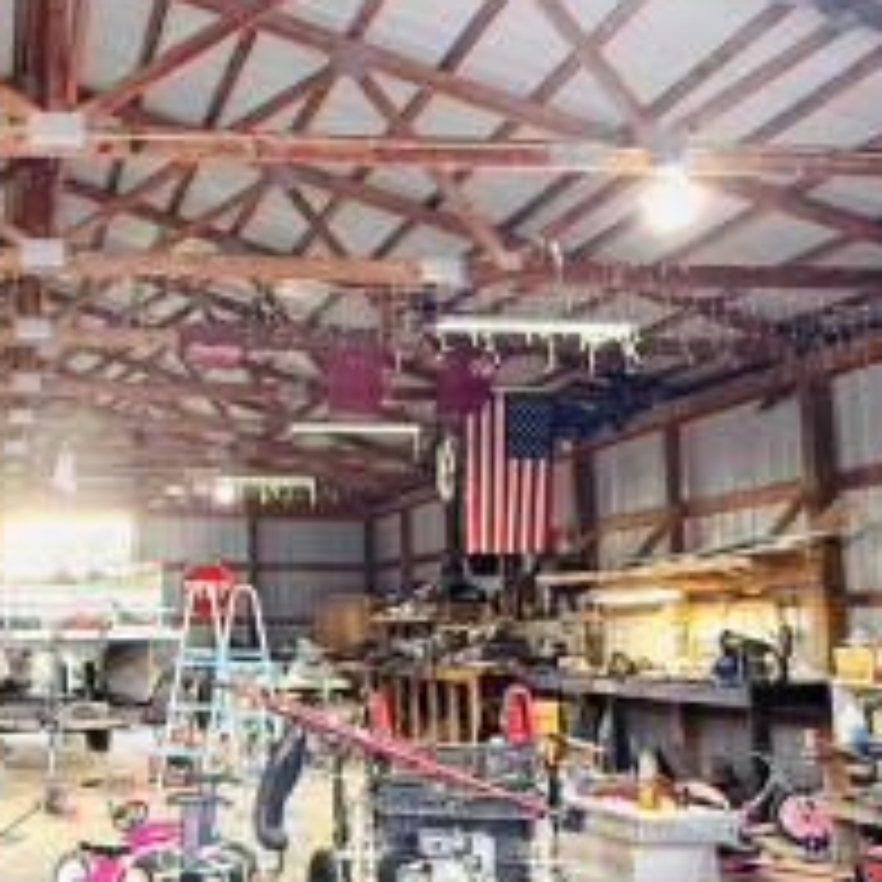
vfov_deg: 40.0
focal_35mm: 42
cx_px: 65
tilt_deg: +8.2
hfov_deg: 37.1
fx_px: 1211
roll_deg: -0.1
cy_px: 486
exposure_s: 1/60
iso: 250
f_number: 2.2
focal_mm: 2.22
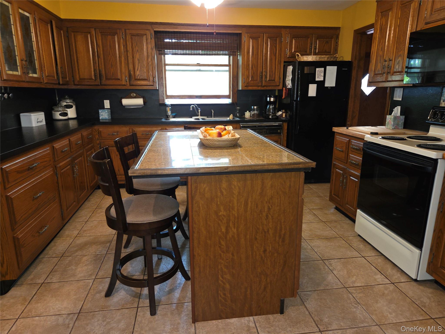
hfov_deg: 73.9
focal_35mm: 23
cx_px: 222
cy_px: 167
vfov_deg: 58.9
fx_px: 296
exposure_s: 1/12
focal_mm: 5.4
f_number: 1.8
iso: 125
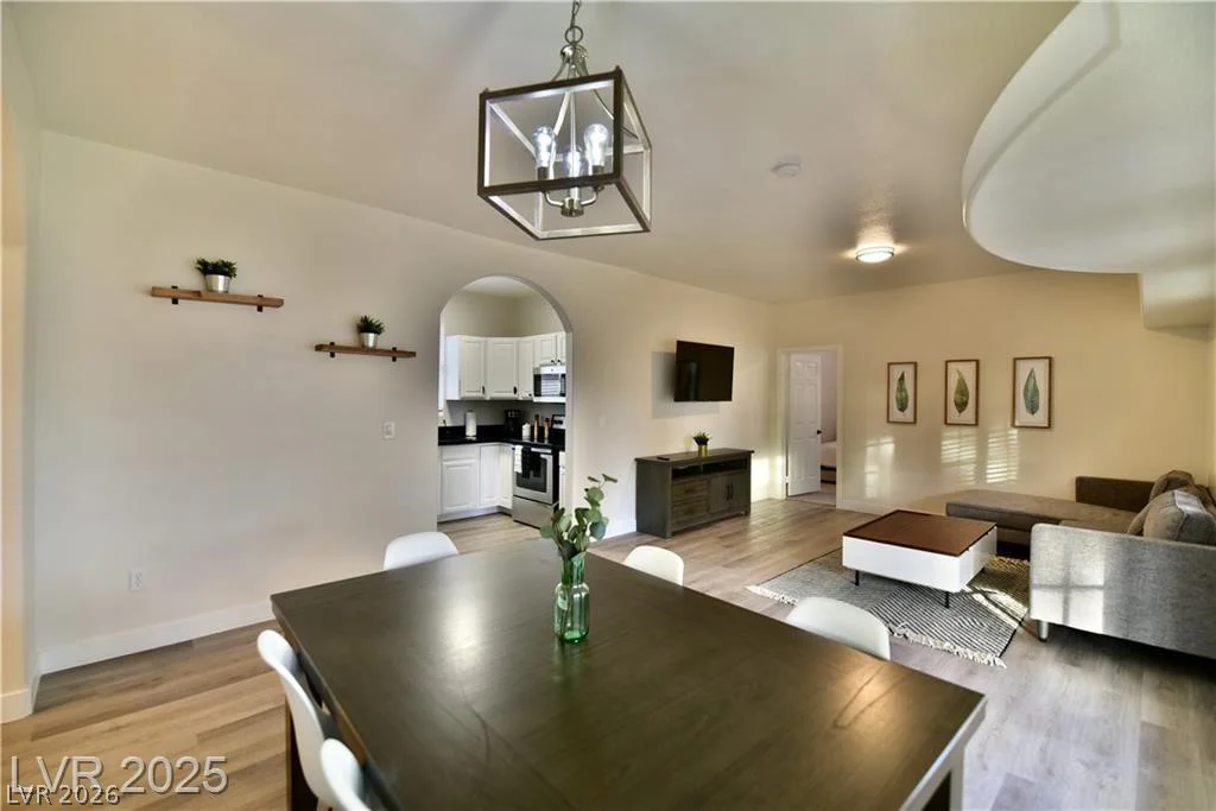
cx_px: 608
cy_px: 406
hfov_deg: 100.4
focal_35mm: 15
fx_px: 507
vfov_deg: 77.3
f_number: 2.8
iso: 250
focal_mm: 15
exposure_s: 1/60
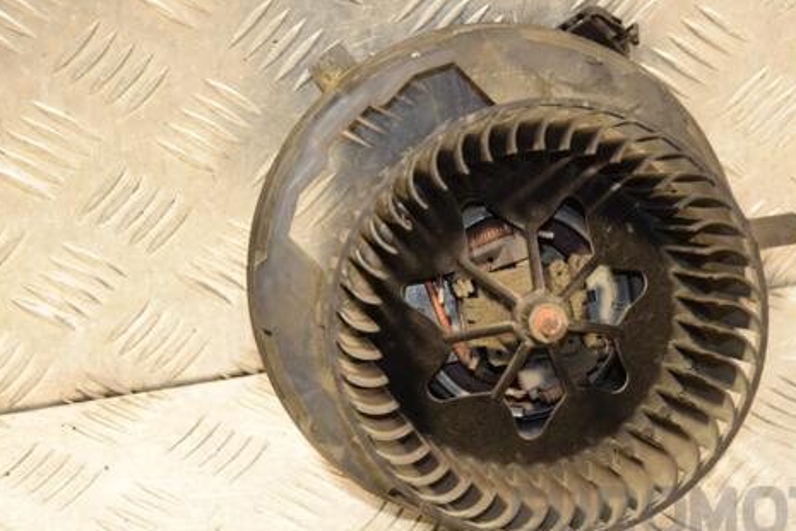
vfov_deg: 11.4
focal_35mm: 120
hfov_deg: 17.0
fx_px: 2653
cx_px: 479
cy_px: 284
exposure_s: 1/80
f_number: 5.3
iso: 800
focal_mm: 62
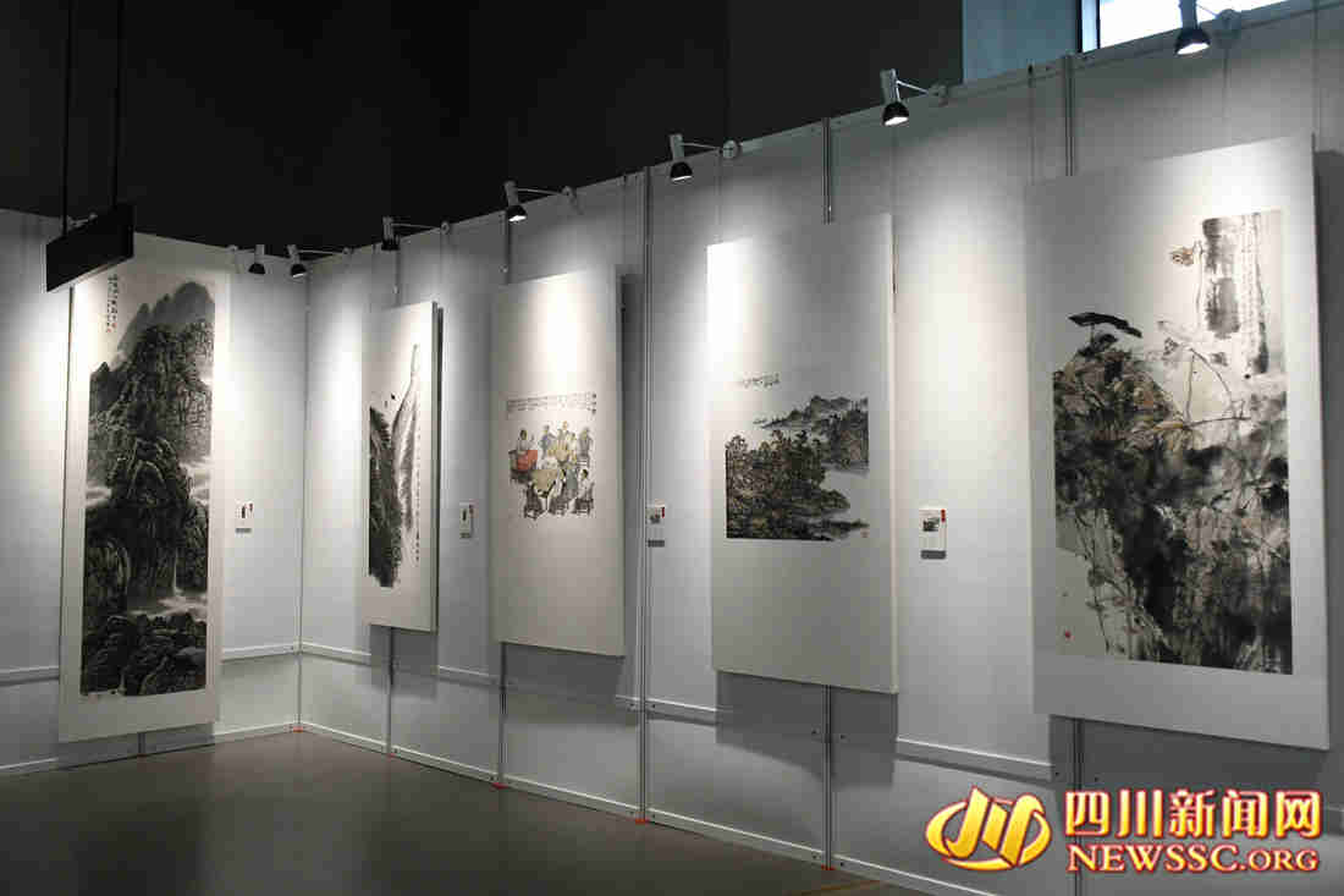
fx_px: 1120
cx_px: 672
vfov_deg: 43.6
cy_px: 448
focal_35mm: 30
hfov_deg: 61.9
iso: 2000
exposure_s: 1/1000
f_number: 4.5
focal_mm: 20
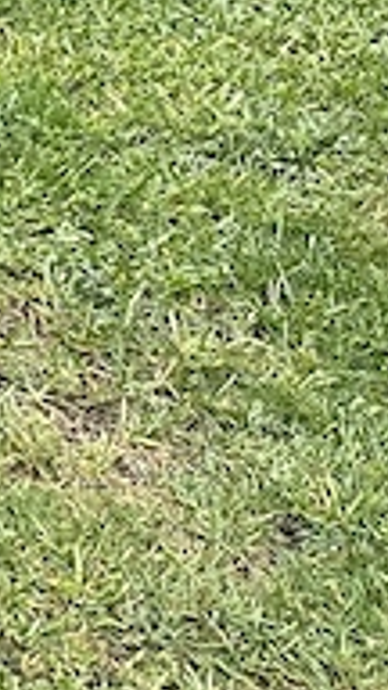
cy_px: -632
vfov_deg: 13.7
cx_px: -1121
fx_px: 2487
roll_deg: -0.9
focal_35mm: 136
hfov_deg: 7.0
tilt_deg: -3.8
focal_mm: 6.86
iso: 80
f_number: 1.78
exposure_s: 1/362
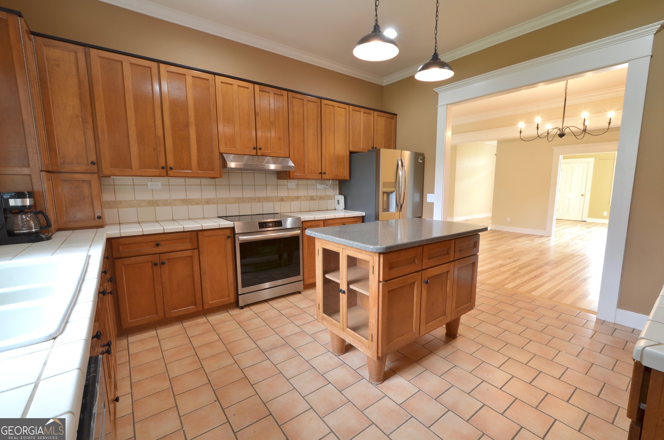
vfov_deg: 77.1
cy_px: 220
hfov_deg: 100.5
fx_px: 276
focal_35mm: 15
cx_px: 332
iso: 200
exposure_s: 1/3
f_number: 9
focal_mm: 10
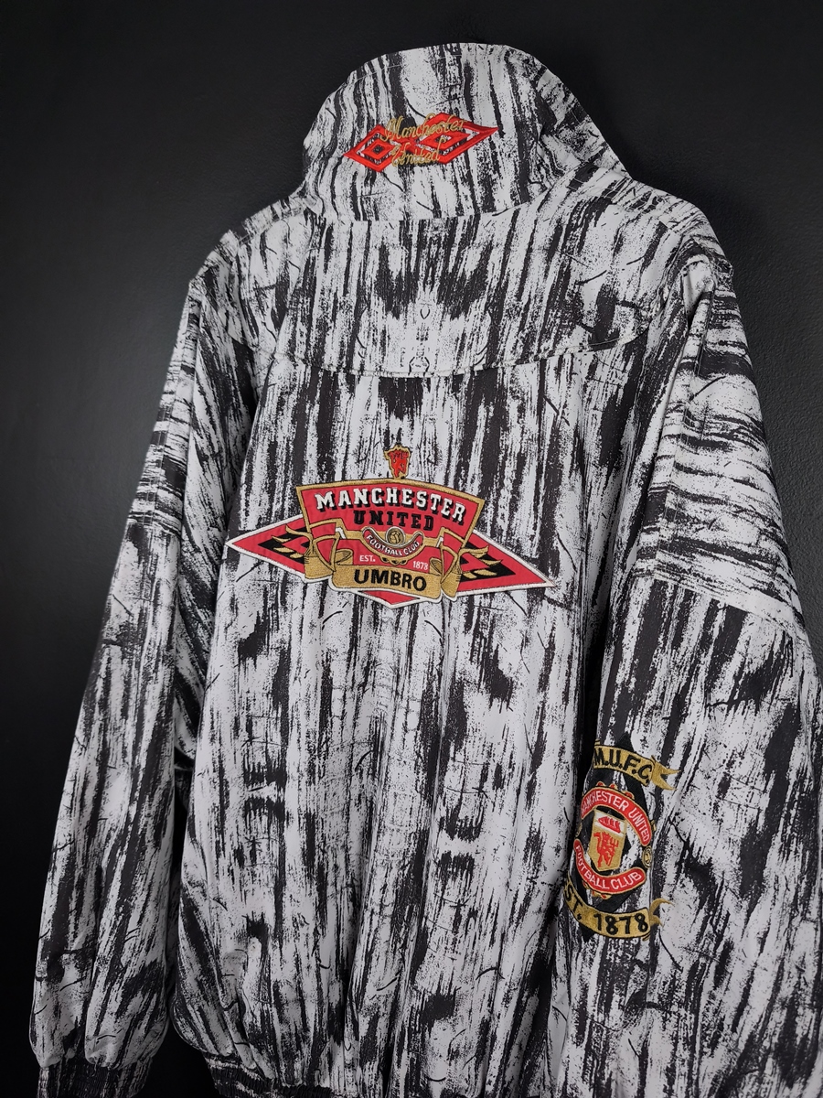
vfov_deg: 73.9
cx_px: 412
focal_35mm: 23
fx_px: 729
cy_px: 549
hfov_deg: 58.9
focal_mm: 6.57
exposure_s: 1/200
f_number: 1.6
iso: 400
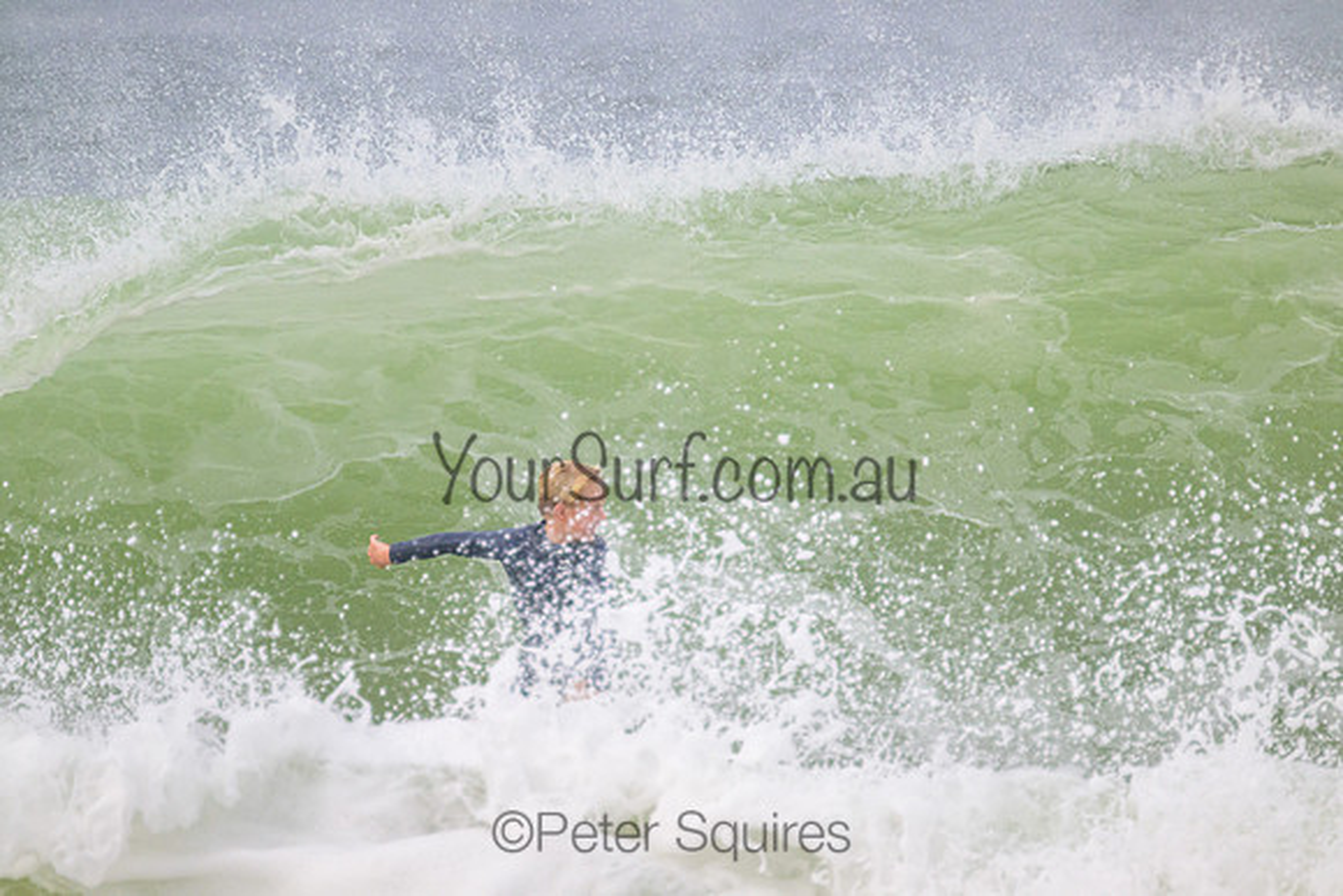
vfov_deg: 1.7
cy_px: 448
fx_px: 29850
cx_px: 672
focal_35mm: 800
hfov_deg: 2.6
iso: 2200
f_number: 11
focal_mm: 800
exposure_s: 1/2000
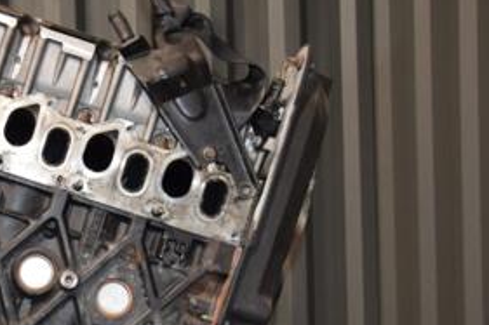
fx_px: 1087
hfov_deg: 24.4
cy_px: 311
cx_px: 16
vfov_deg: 16.7
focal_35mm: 80
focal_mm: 25
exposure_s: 1/60
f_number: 5
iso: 800
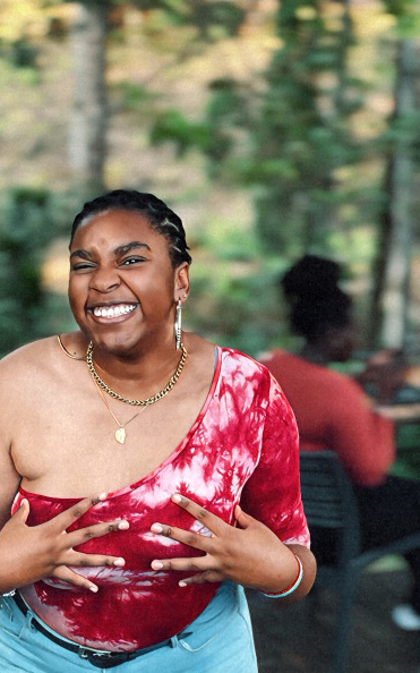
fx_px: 1612
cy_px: 351
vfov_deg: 23.6
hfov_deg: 14.8
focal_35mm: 88
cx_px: 151
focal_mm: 9
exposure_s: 1/109
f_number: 2.8
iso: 250
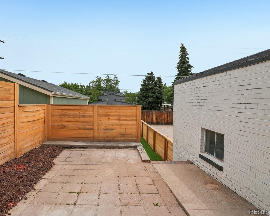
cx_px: 113
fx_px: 157
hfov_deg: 80.9
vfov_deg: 69.1
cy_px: 103
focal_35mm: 20
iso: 100
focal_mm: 11
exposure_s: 1/750
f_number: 8
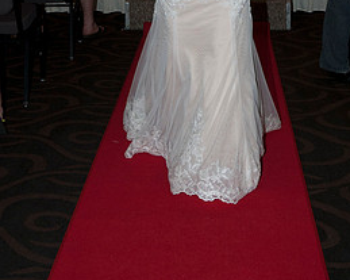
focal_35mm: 83
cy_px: 4
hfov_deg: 23.0
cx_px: 180
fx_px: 859
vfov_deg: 18.1
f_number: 5.6
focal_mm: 34
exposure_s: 1/160
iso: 400
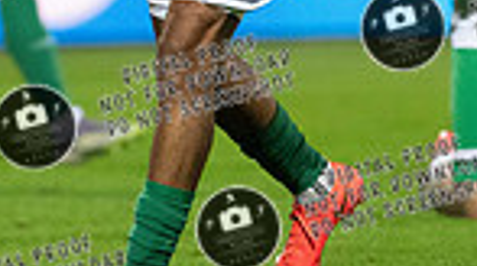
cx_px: 86
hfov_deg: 1.7
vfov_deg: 0.9
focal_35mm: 1300
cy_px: -370
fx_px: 16410
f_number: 4
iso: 5000
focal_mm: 300
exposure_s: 1/1250
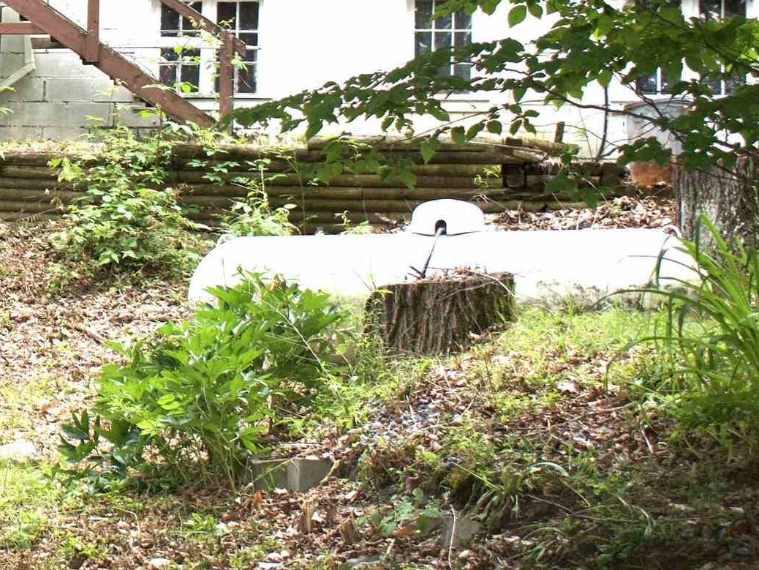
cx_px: -302
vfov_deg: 11.4
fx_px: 2807
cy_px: -31
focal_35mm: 128
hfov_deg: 14.6
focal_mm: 30
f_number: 5
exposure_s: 1/200
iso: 500
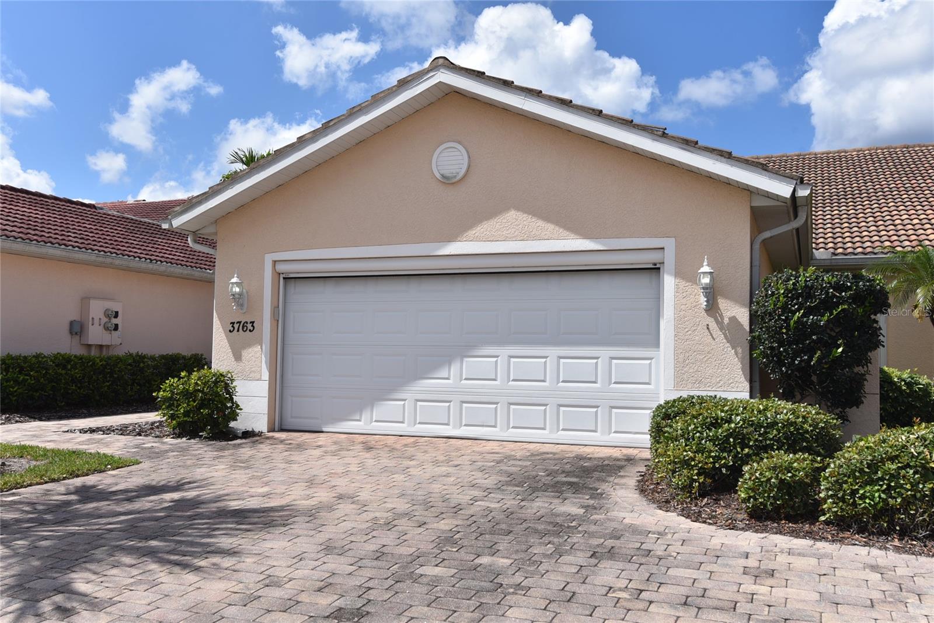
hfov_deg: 54.4
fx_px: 908
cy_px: 312
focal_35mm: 35
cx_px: 467
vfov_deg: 37.9
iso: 200
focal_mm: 35
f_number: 11
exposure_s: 1/500
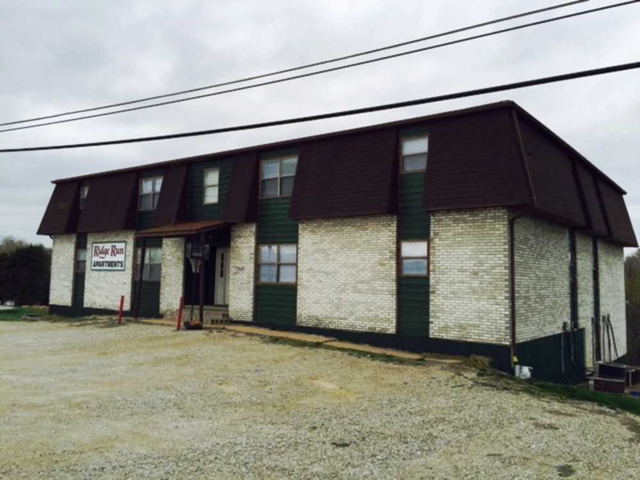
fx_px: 536
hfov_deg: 61.7
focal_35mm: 29
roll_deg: -2.0
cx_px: 320
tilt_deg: +4.3
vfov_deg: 48.2
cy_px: 240
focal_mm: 4.15
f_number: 2.2
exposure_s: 1/549
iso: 32
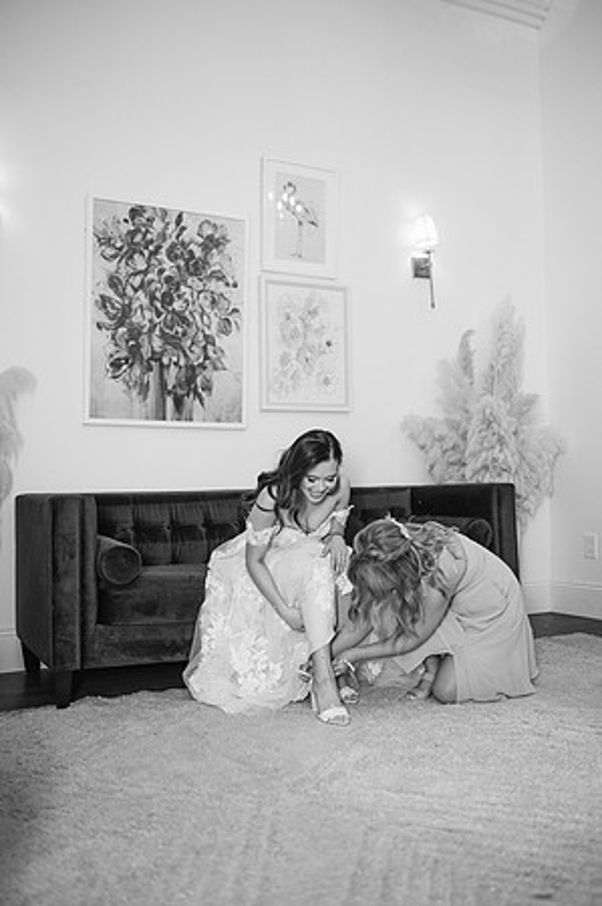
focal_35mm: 35
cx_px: 301
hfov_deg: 37.8
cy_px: 453
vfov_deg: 54.5
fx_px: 880
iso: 100
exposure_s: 1/160
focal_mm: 35
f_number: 1.8
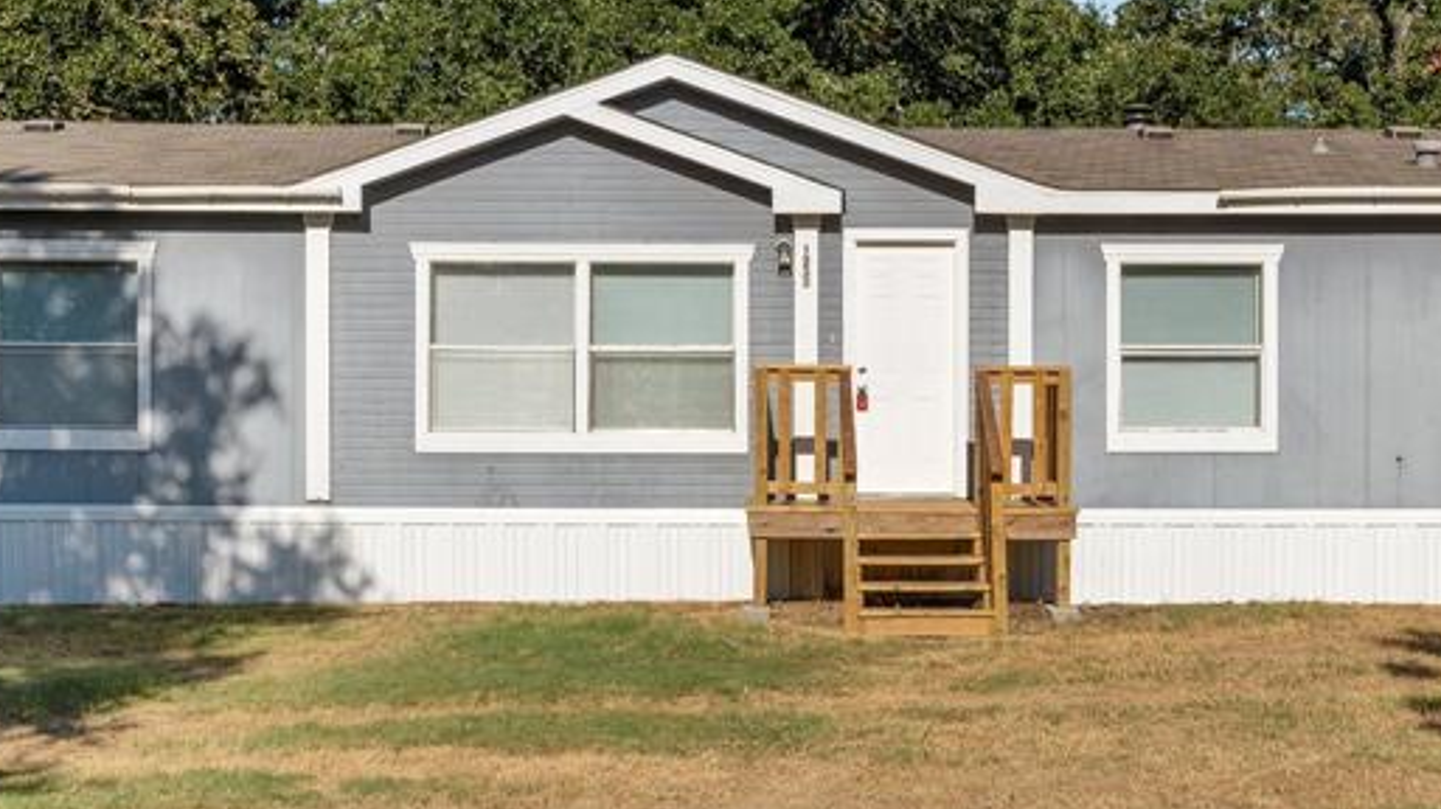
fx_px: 1757
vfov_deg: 25.9
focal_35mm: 46
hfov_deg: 44.6
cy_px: 312
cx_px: 767
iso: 200
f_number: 8
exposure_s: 1/800
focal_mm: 22
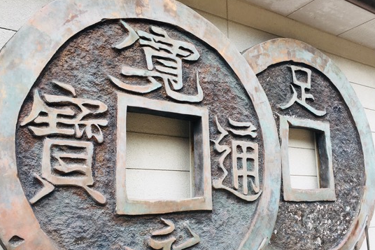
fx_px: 375
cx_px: 193
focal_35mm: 36
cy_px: 165
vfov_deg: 36.5
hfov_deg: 53.1
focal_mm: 4.15
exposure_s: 1/60
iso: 25
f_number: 2.2
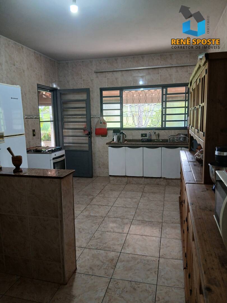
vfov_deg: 67.3
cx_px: 114
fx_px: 227
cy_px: 152
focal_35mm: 26
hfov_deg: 53.1
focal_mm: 3.98
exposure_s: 1/60
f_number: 1.8
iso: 250
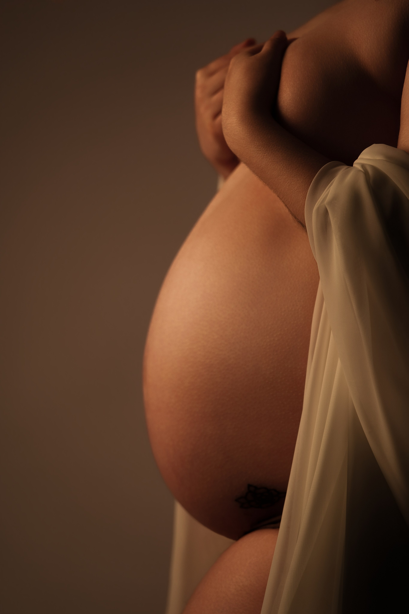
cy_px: 307
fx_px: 1789
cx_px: 204
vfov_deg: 19.5
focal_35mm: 105
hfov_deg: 13.0
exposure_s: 1/200
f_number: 4
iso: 250
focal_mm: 105
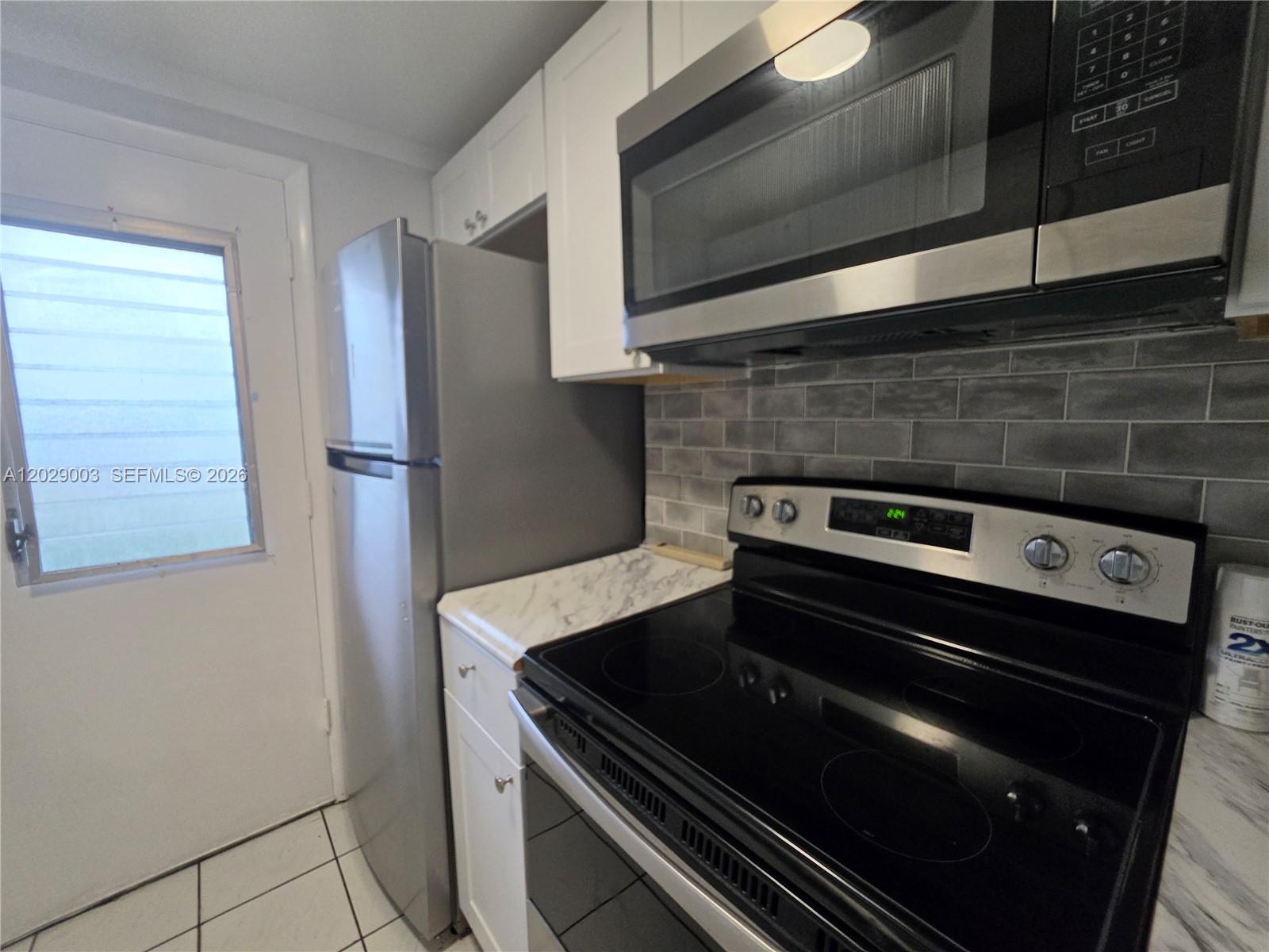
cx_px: 634
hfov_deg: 106.2
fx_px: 477
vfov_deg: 89.9
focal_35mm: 13
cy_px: 476
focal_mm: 2.2
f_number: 1.9
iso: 400
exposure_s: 1/240
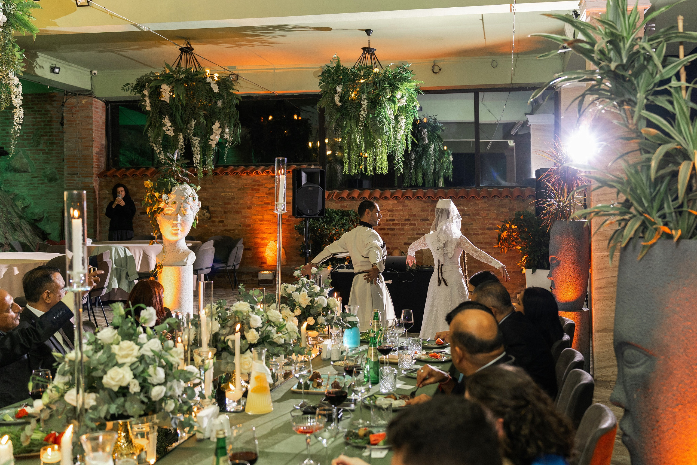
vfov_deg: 38.9
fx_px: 658
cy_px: 232
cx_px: 348
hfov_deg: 55.8
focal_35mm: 34
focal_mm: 34
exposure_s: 1/160
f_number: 3.2
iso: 1250
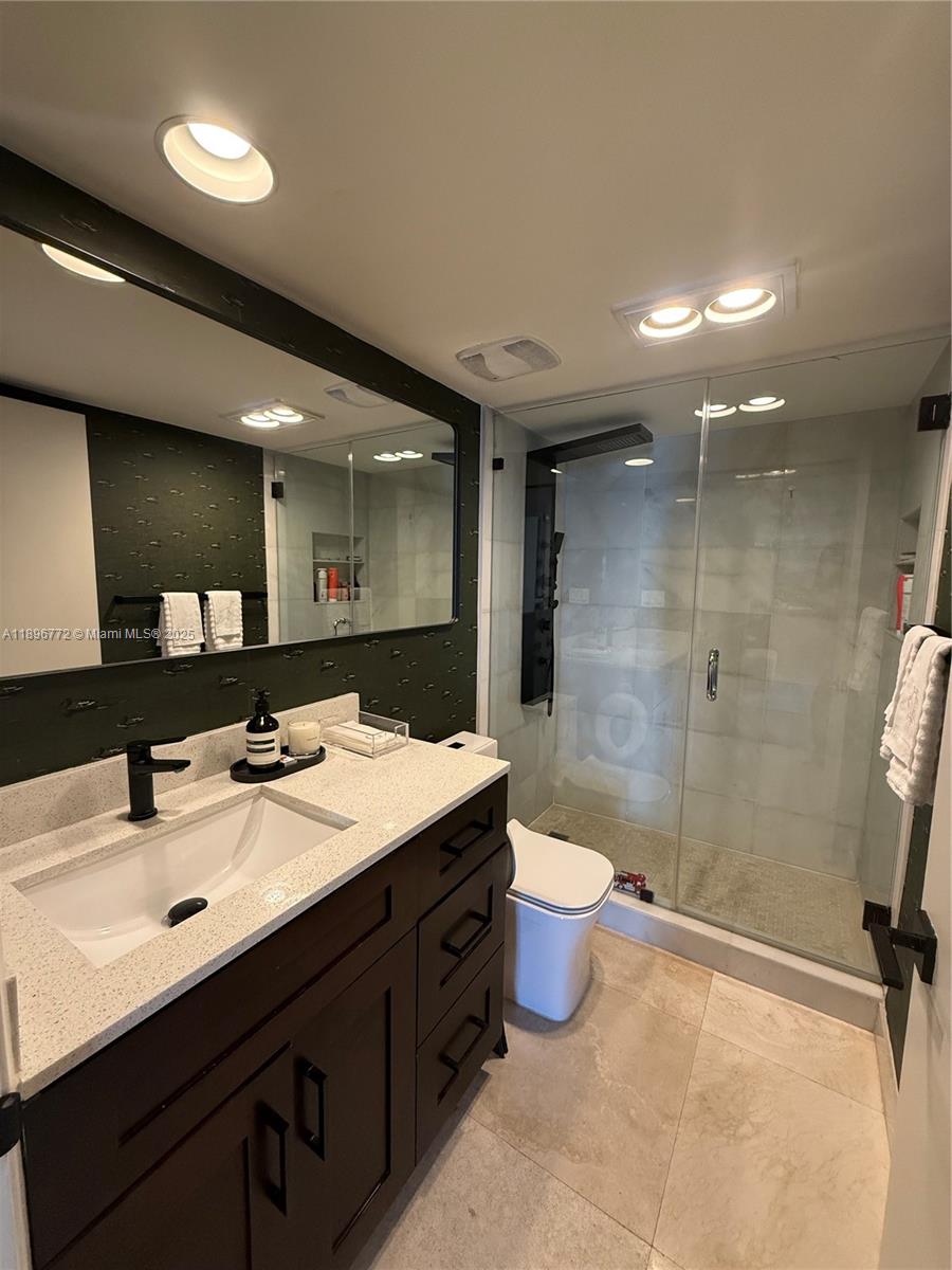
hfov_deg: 85.7
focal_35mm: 14
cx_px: 476
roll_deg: -1.1
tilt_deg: -6.6
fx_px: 513
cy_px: 635
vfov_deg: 102.1
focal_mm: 2.22
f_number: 2.2
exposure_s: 1/120
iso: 400
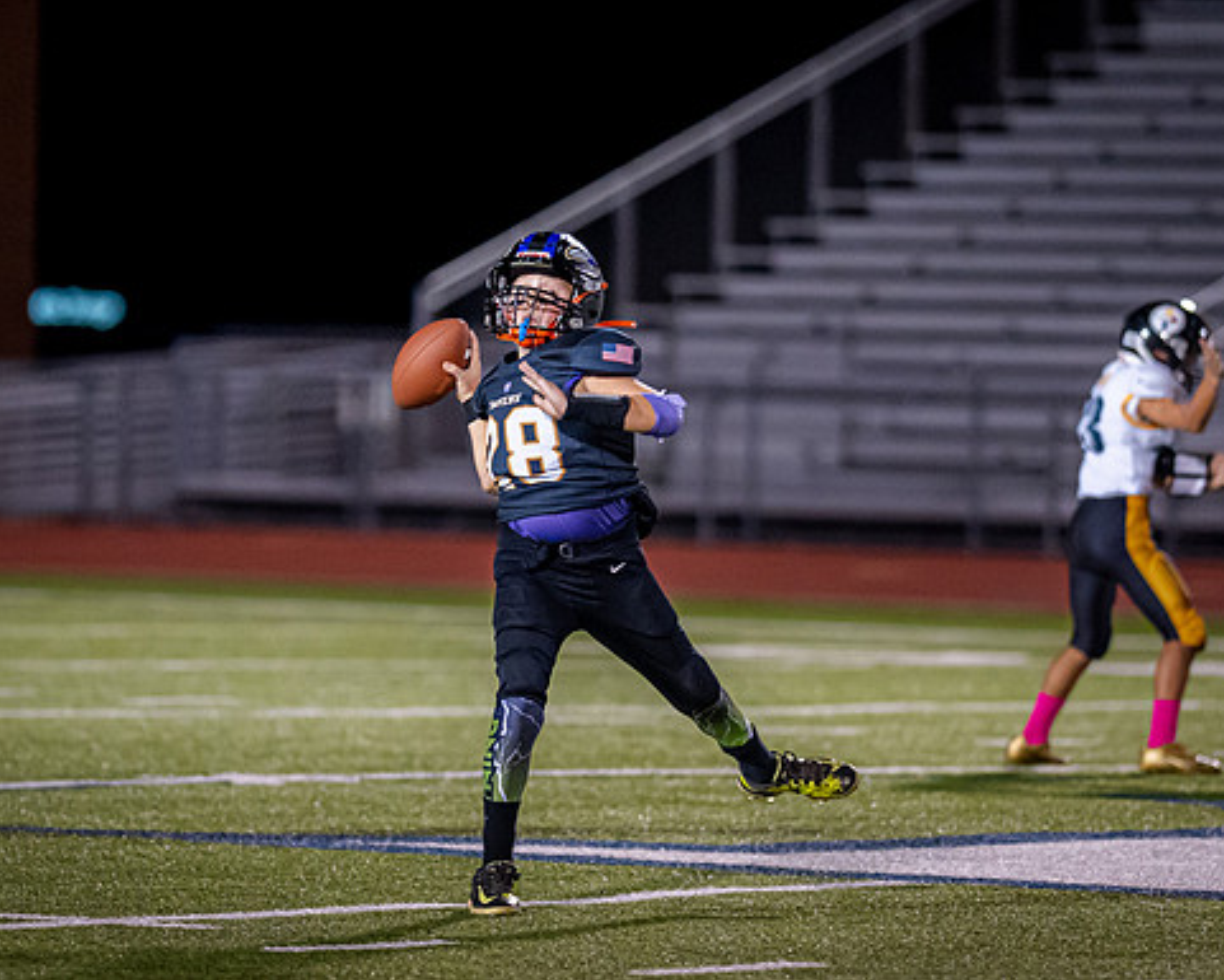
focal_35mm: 327
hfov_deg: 5.9
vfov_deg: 4.7
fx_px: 11848
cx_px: 547
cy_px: 493
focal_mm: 135
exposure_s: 1/1250
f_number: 1.8
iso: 2000
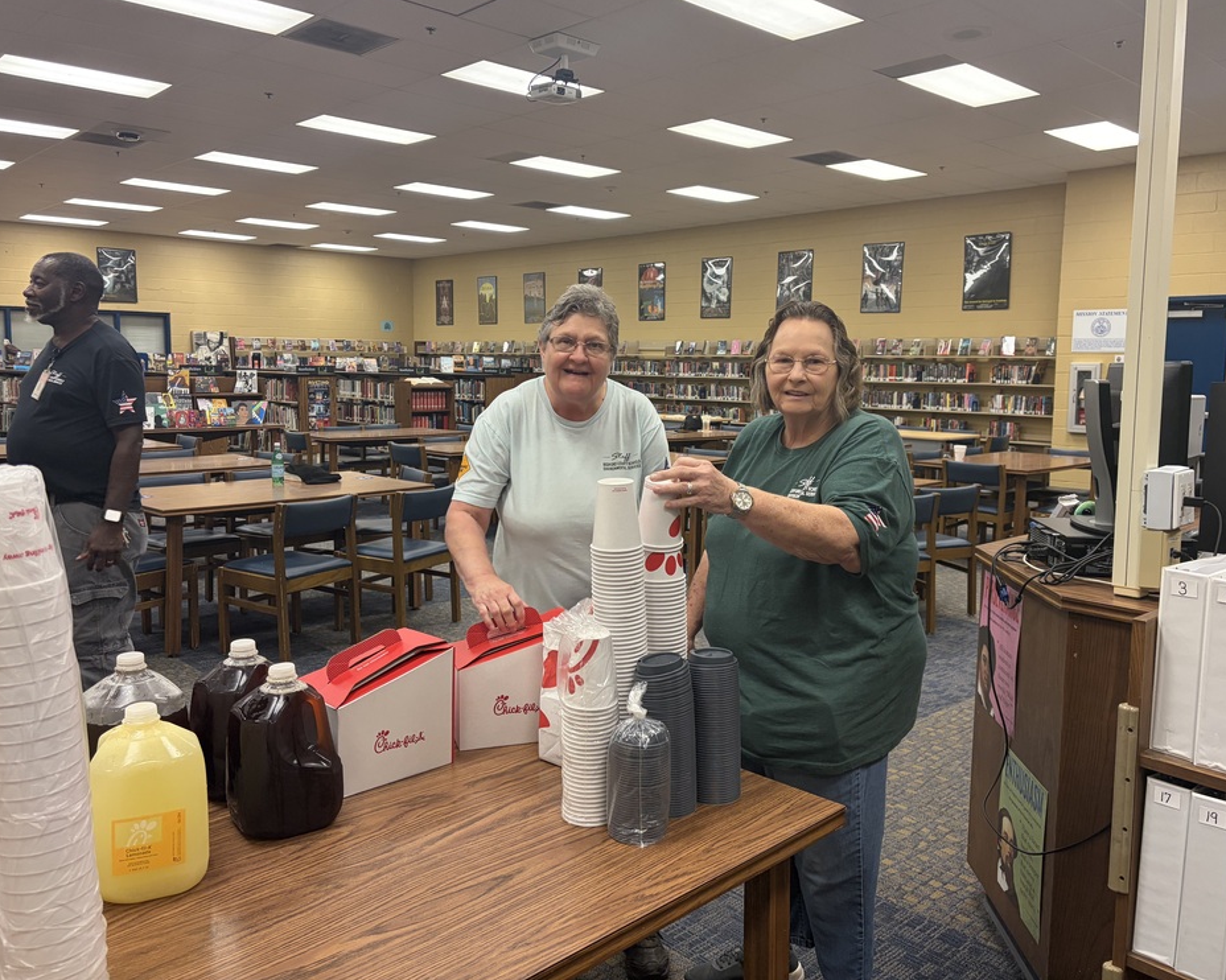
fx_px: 1016
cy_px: 474
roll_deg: -0.8
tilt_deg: -5.3
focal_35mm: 28
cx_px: 649
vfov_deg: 51.5
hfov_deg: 62.2
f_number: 1.6
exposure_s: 1/120
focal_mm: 5.96
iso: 160
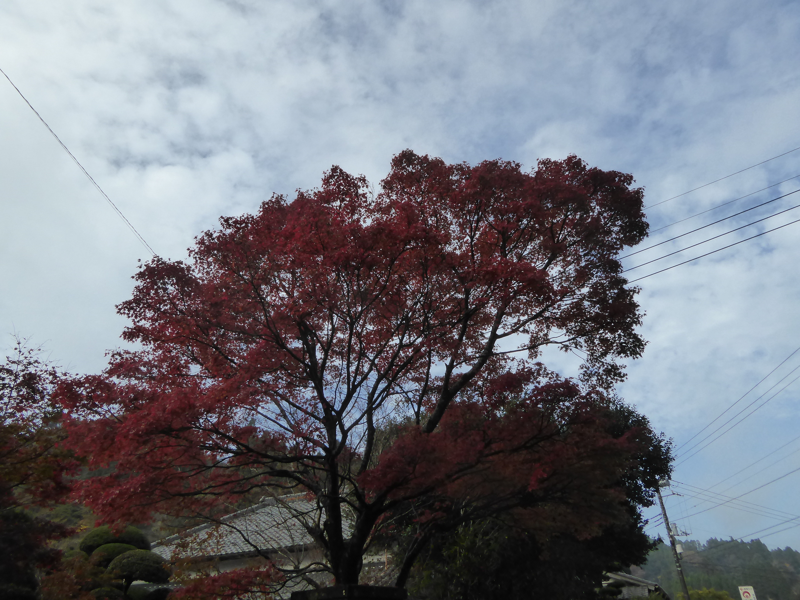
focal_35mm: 25
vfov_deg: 54.9
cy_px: 300
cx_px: 400
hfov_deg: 69.4
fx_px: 578
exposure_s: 1/640
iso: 200
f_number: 4.5
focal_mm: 4.3
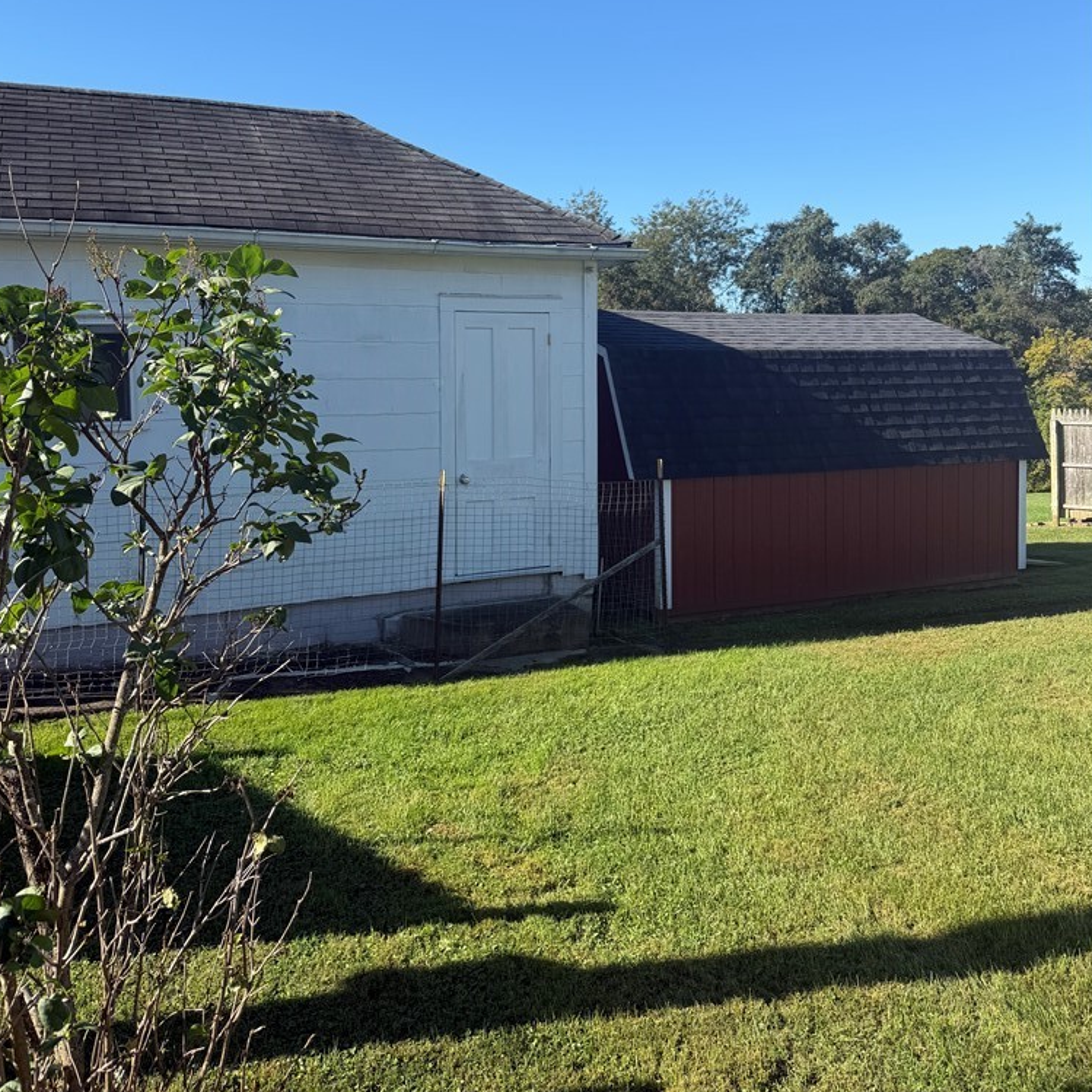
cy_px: 399
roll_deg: +0.3
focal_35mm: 29
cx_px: 539
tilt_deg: -2.6
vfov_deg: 54.9
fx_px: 1035
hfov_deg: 55.6
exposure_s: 1/2445
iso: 80
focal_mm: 6.76
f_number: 1.78
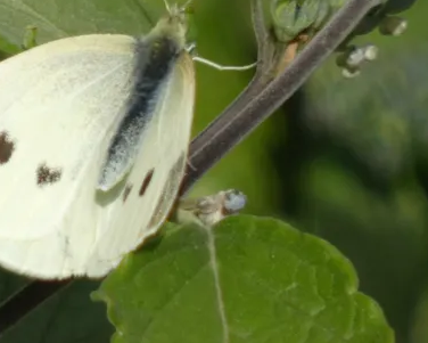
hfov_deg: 1.0
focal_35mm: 1995
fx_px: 25278
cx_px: 102
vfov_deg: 0.8
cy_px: 113
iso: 100
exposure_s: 1/250
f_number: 5.9
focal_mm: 215
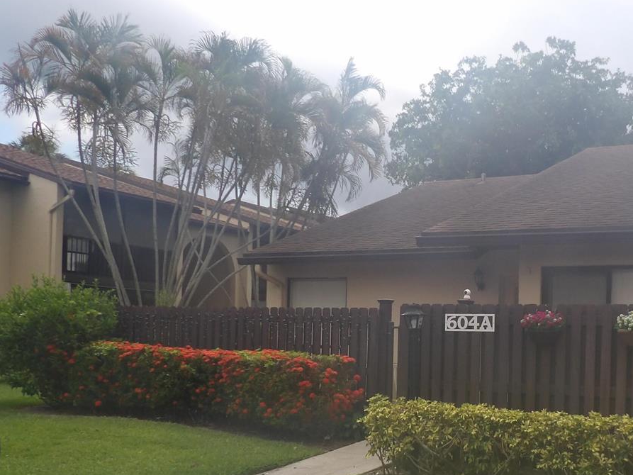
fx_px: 786
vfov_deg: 33.0
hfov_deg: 42.7
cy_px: 351
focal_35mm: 43
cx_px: 464
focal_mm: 4.3
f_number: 3.2
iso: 100
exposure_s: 1/686
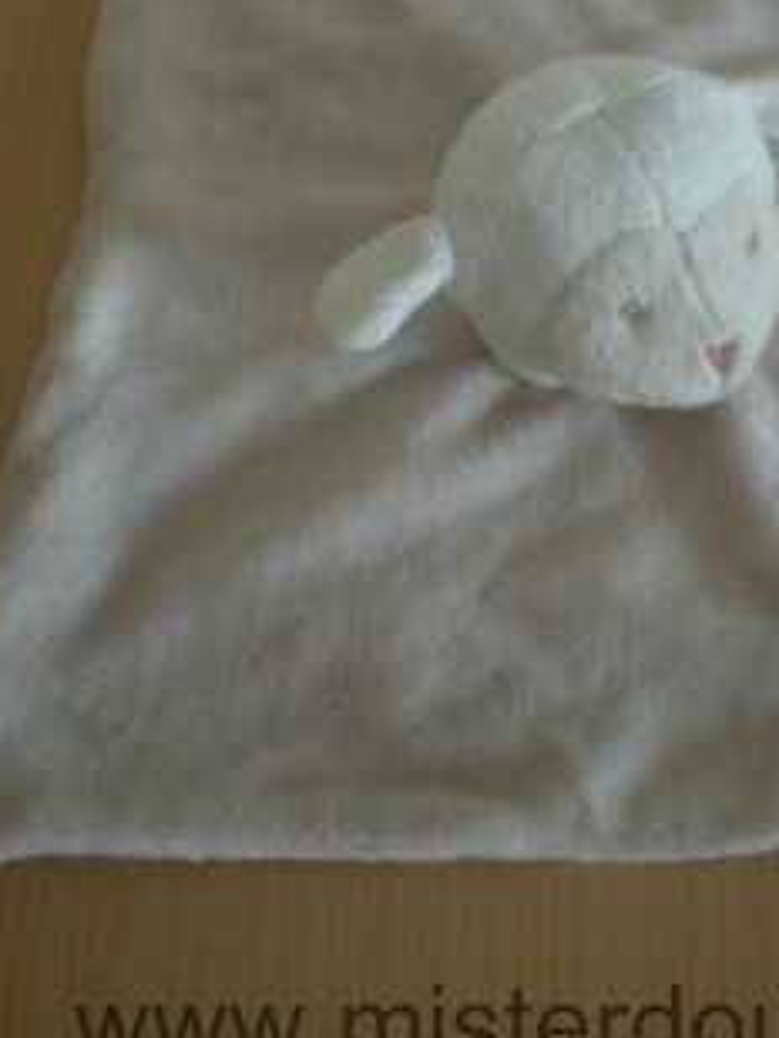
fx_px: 1919
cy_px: 218
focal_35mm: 64
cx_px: 574
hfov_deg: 22.7
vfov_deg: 29.6
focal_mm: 6.3
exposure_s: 1/16.8
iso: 200
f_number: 3.1
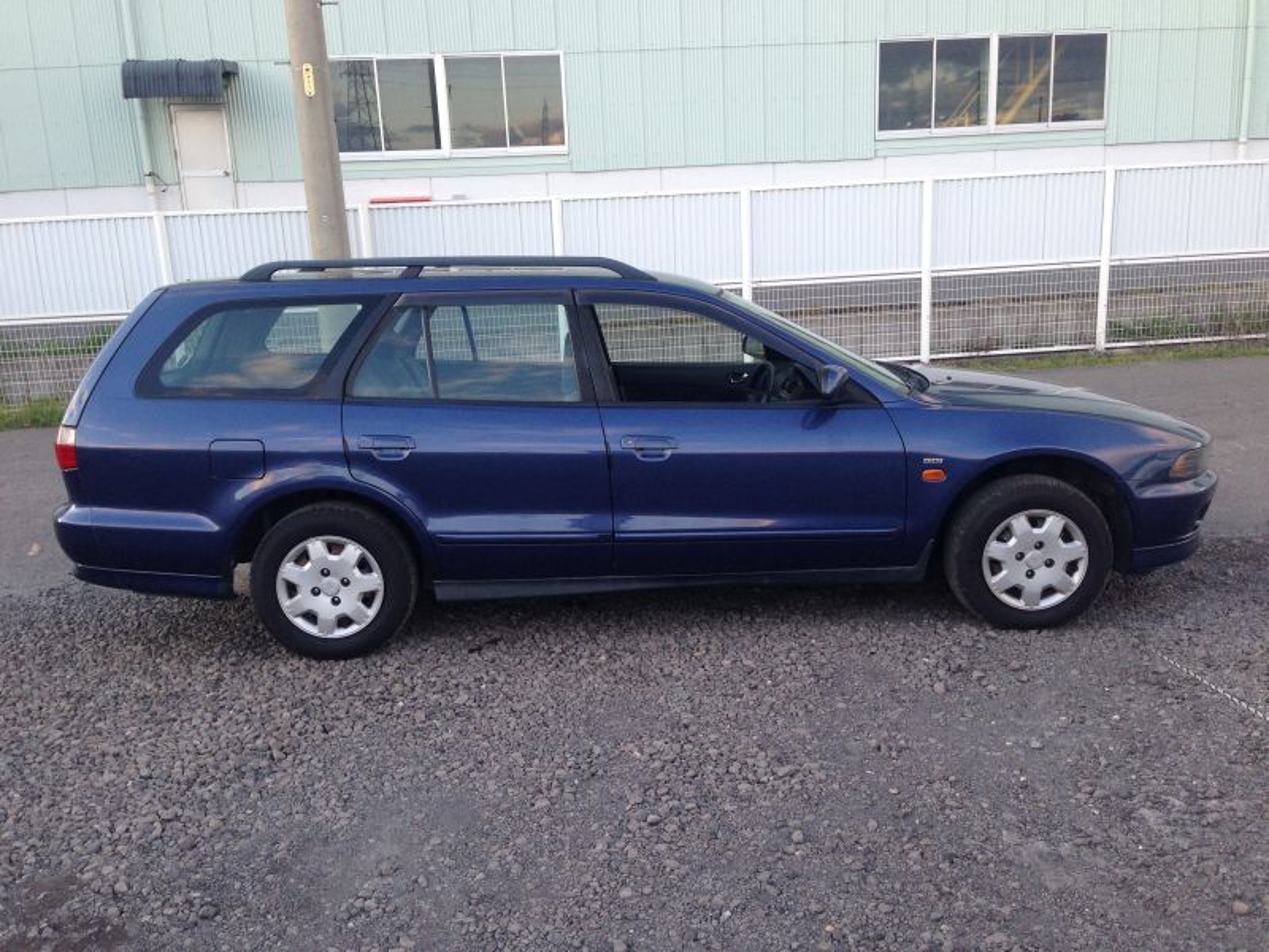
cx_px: 634
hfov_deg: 55.4
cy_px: 476
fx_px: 1210
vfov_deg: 42.9
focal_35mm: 33
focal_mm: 4.12
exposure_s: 1/120
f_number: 2.4
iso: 80
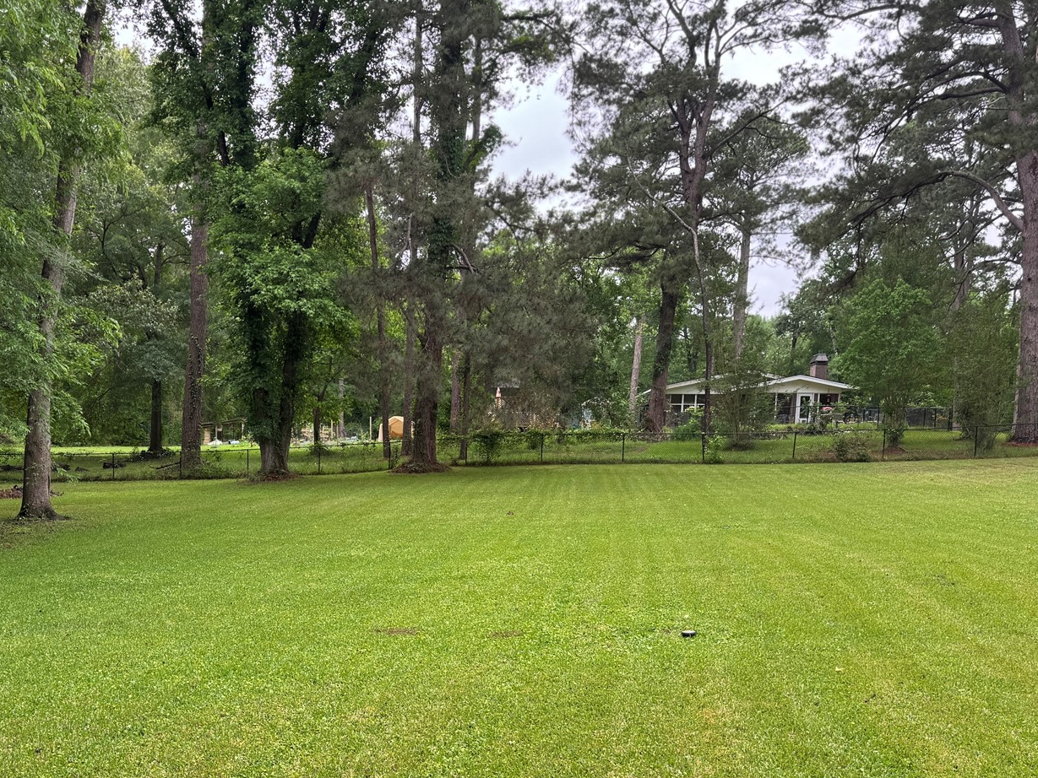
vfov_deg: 35.2
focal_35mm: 40
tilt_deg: -6.8
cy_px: 575
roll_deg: -0.3
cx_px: 369
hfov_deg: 46.2
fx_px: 1200
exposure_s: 1/121
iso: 64
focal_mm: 6.76
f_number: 1.78
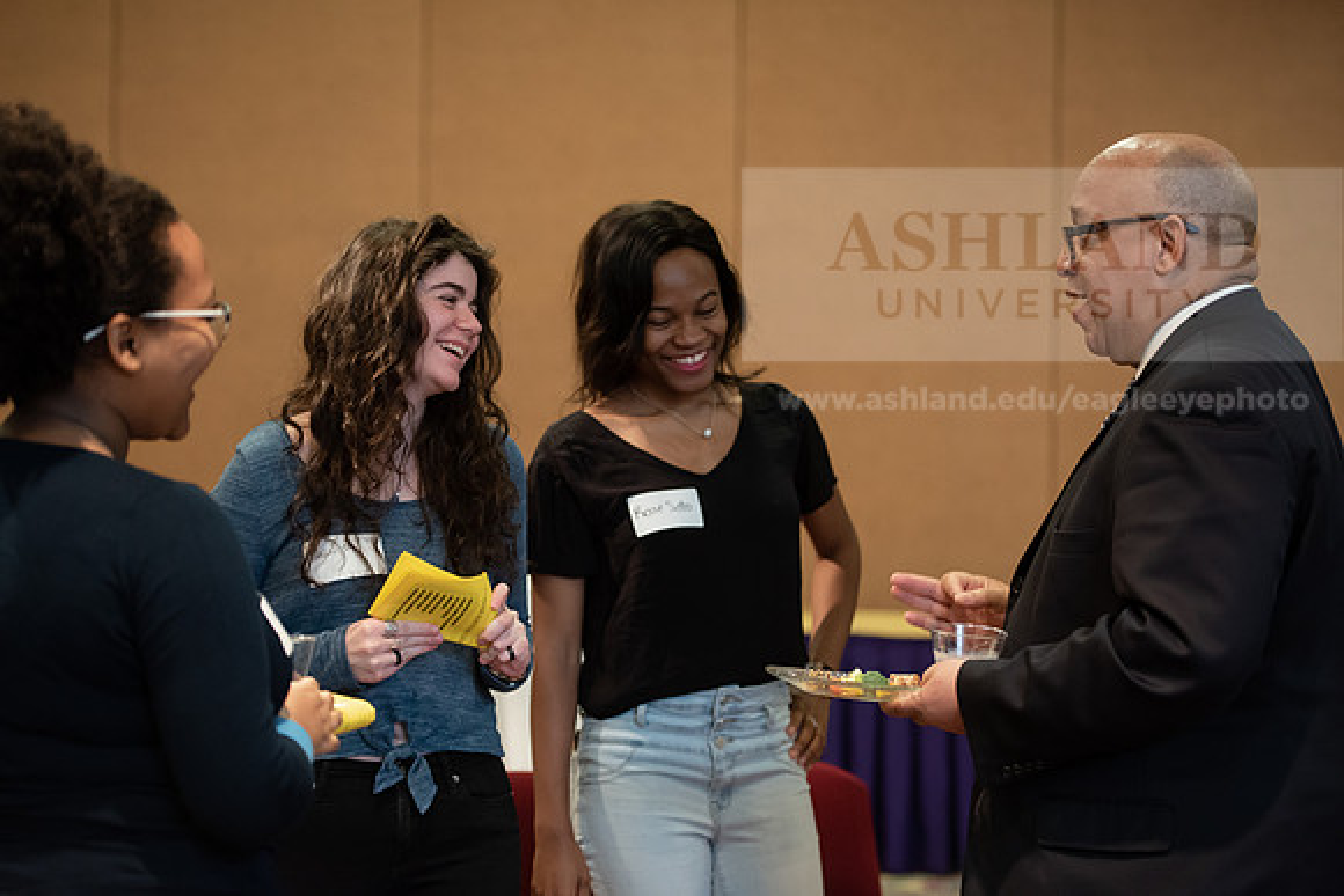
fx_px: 3062
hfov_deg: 24.8
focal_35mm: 82
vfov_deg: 16.7
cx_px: 672
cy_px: 448
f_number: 3.2
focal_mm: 82
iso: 2000
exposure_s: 1/200
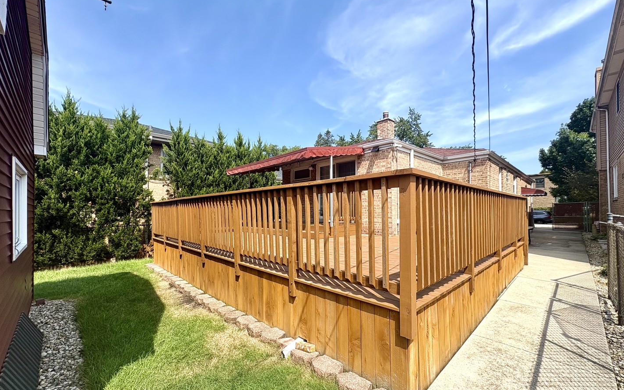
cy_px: 210
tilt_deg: +0.6
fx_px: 255
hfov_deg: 101.5
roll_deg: +0.6
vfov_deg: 74.6
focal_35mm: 15
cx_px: 312
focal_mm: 2.22
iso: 50
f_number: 2.2
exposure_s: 1/1178
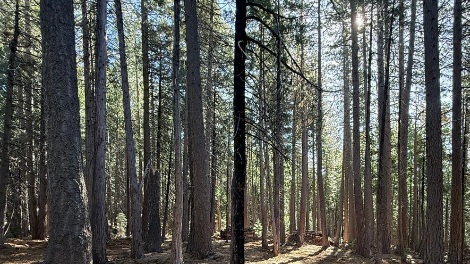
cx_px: 287
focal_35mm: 23
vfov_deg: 45.0
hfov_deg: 77.6
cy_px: 237
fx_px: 287
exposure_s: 1/99
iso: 160
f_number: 2.2
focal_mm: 2.22
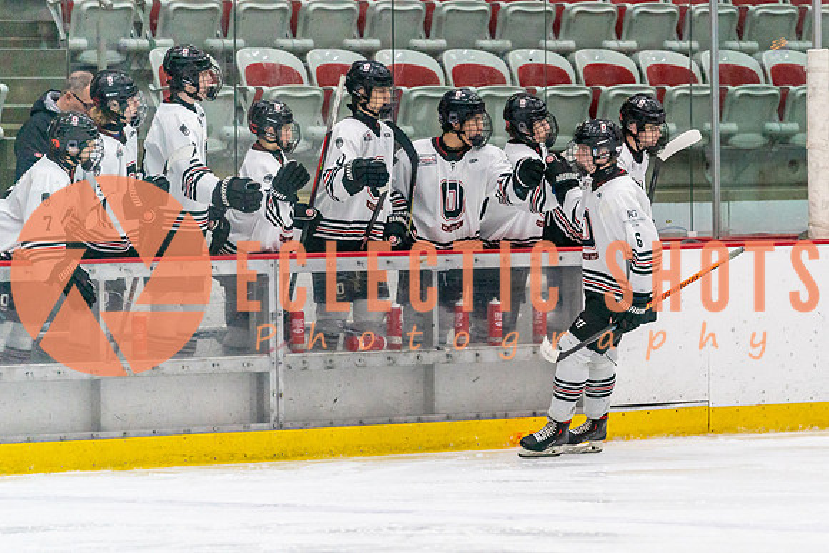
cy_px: 321
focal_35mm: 289
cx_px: 599
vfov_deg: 4.8
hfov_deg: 7.1
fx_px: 6659
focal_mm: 200
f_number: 2.8
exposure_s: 1/1250
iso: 3200
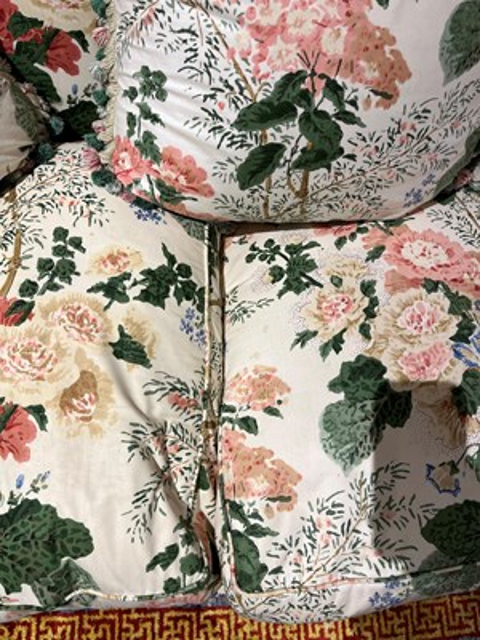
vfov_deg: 67.3
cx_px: 240
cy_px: 320
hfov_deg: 53.1
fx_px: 481
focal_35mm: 26
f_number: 1.6
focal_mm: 5.1
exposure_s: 1/60
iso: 80
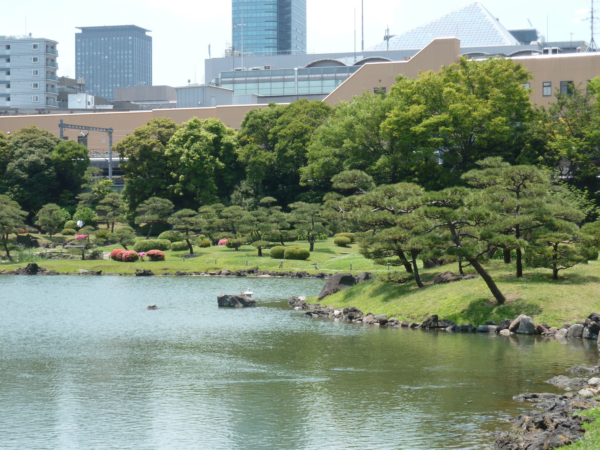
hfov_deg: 23.6
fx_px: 1439
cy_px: 225
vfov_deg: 17.8
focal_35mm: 83
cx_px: 300
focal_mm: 13.7
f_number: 4.2
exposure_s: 1/250
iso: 80
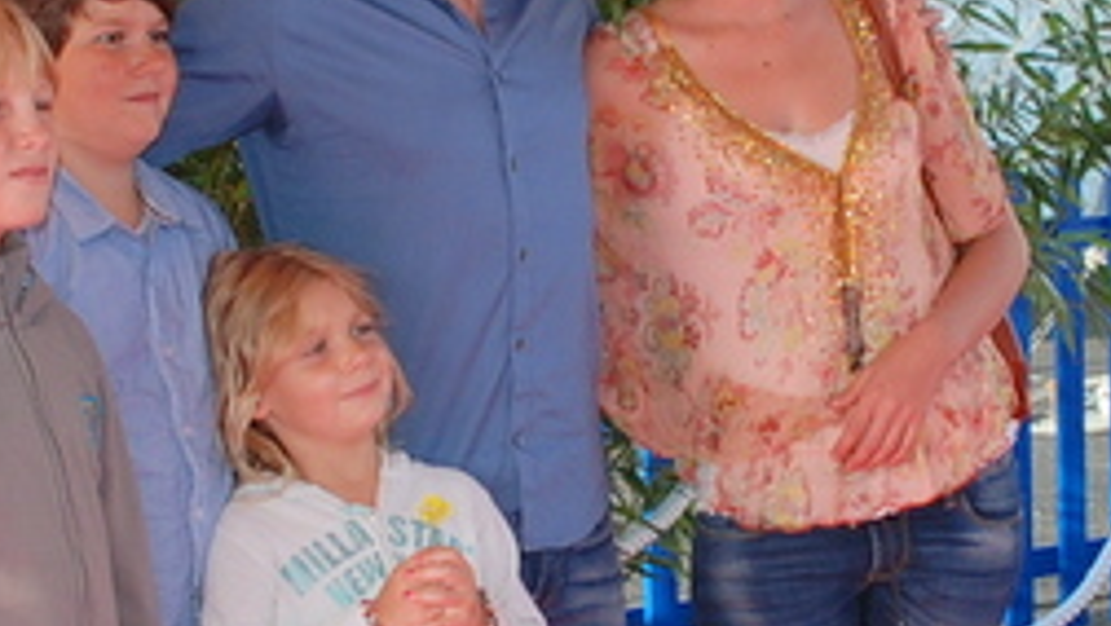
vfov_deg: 13.2
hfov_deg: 23.5
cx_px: 300
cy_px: 683
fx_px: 2652
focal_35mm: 90
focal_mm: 20
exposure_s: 1/200
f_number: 7.1
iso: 320
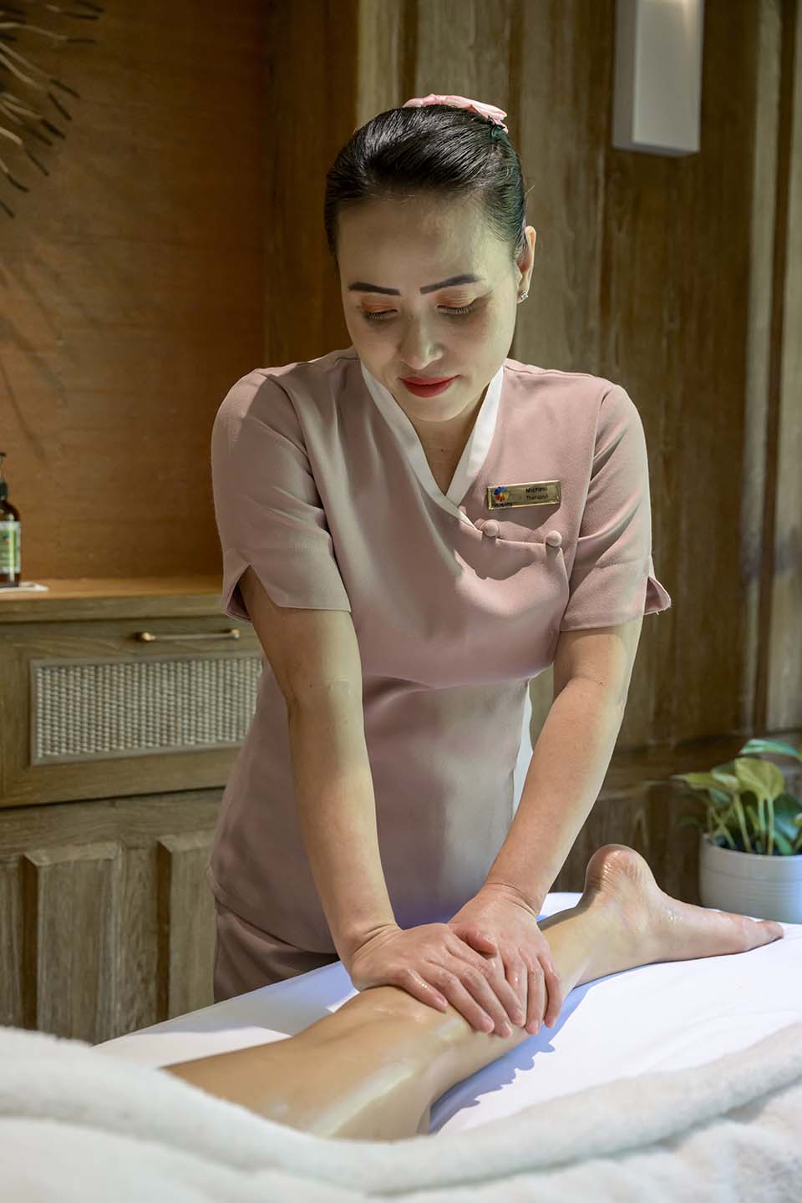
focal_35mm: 46
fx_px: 1537
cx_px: 401
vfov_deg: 42.7
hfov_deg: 29.2
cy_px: 602
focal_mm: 46
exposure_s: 1/200
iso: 4000
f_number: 4.5
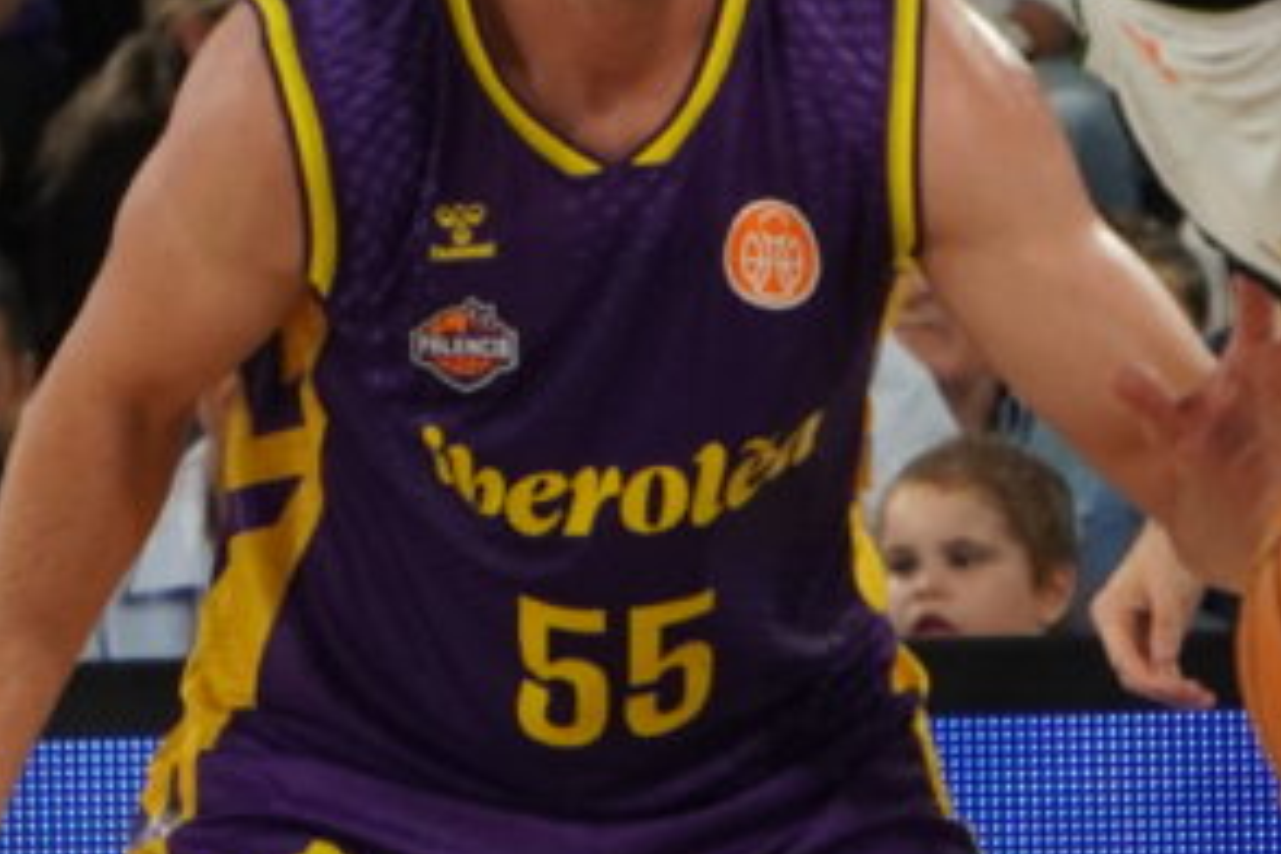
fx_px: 44411
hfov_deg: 1.7
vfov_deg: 1.1
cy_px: 338
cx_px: 828
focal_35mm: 1248
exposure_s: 1/320
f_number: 6.3
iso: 1000
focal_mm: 191
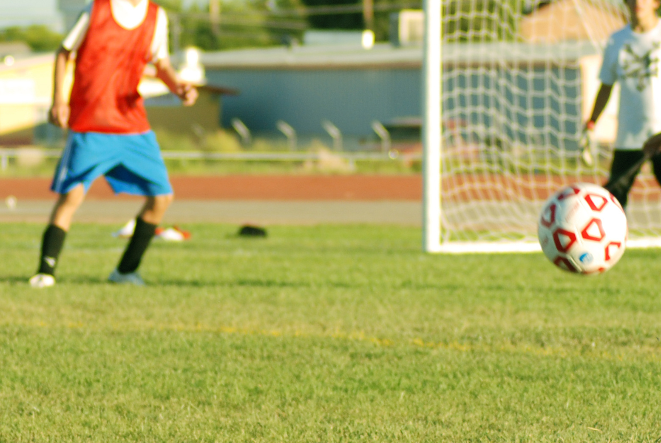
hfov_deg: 5.2
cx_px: 346
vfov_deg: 3.5
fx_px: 7211
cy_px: 78
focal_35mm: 392
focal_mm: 105
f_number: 5.6
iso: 200
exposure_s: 1/500
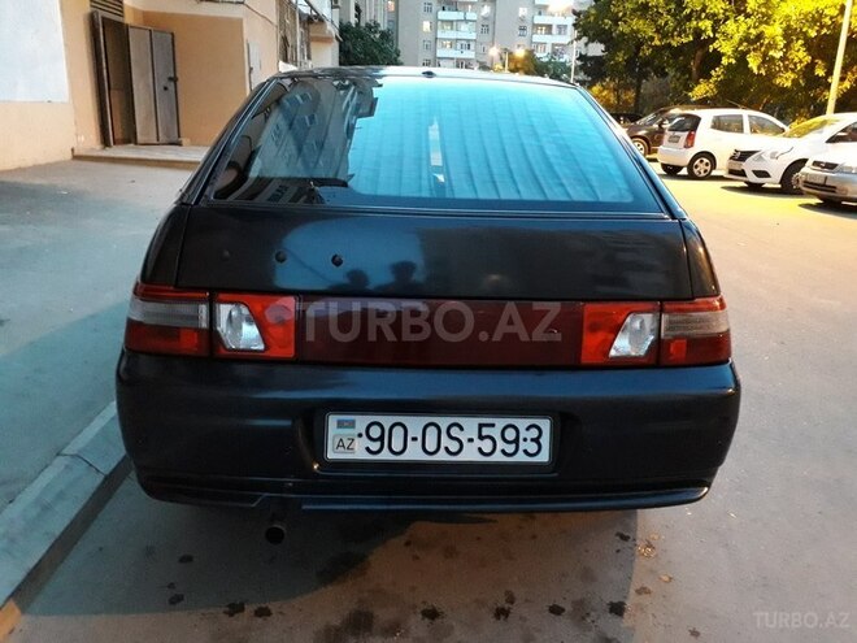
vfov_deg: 51.4
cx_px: 428
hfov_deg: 65.3
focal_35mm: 27
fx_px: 668
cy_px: 322
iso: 800
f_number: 1.9
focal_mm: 3.6
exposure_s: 1/10
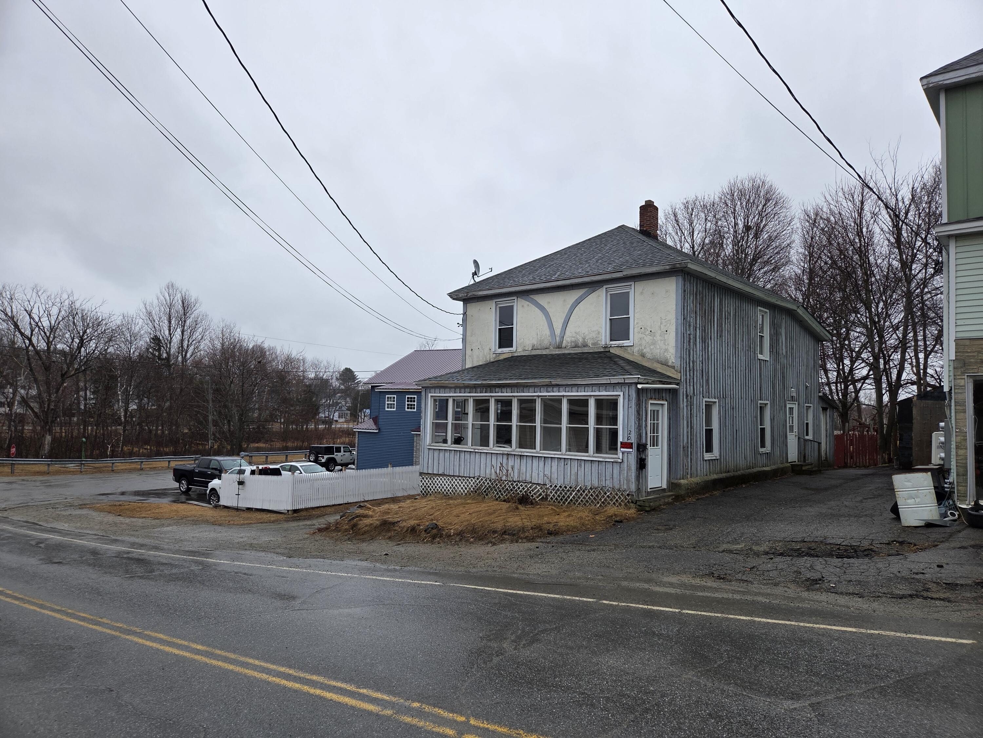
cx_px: 492
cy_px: 369
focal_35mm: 23
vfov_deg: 58.9
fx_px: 653
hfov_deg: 73.9
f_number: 1.8
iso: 80
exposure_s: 1/1672
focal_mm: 5.4
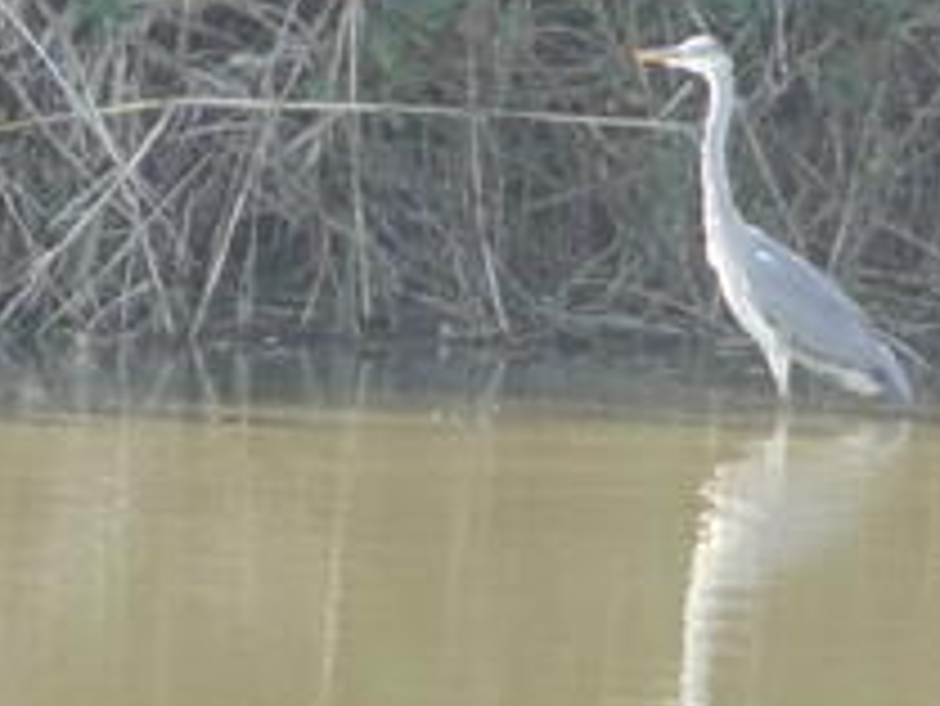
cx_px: 571
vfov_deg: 0.7
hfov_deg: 0.9
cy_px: 225
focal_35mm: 2206
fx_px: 59939
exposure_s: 1/250
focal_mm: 123
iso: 640
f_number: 6.4
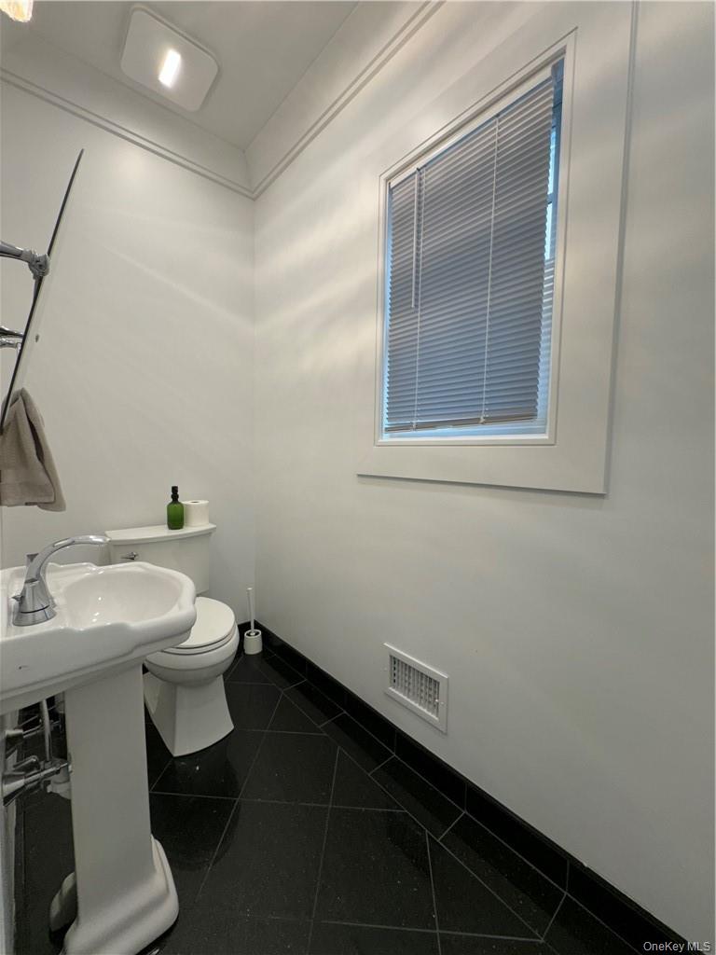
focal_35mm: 14
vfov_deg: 102.1
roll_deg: -1.2
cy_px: 478
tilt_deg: -3.0
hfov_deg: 85.7
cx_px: 358
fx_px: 386
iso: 64
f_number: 2.2
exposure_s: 1/120
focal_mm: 2.22
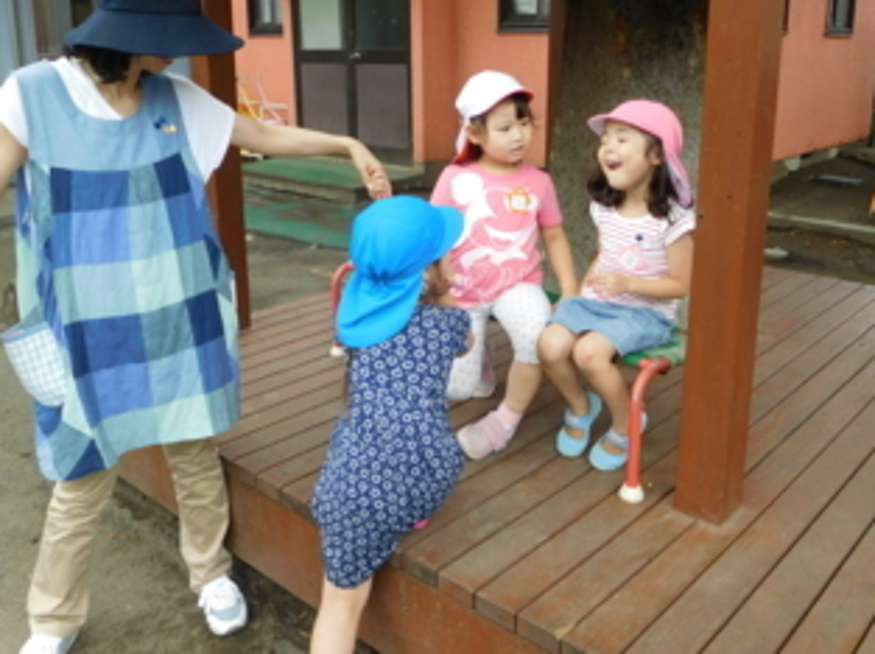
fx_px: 808
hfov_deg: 56.8
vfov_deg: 43.8
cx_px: 467
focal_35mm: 32
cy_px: 252
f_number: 3.4
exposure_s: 1/250
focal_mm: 4.5
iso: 125
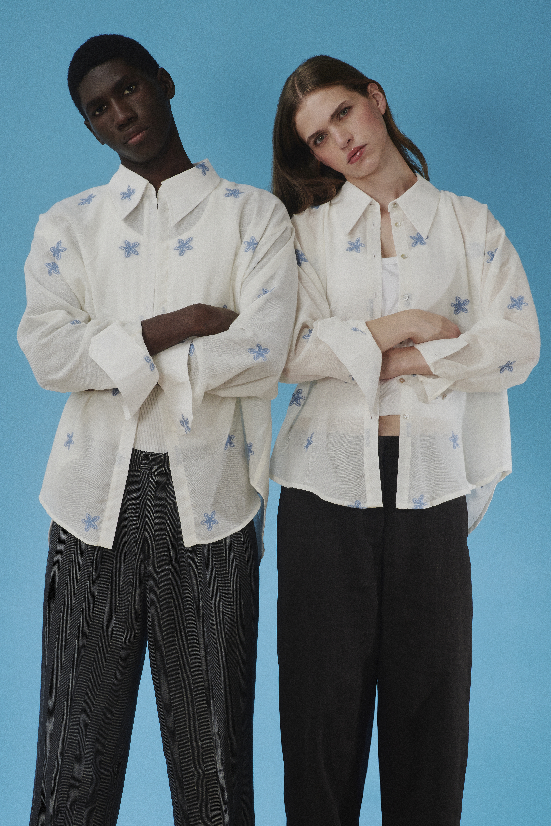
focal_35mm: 102
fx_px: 2341
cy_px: 429
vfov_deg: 20.0
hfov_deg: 13.4
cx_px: 276
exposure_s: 1/160
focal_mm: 98
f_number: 13
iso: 200
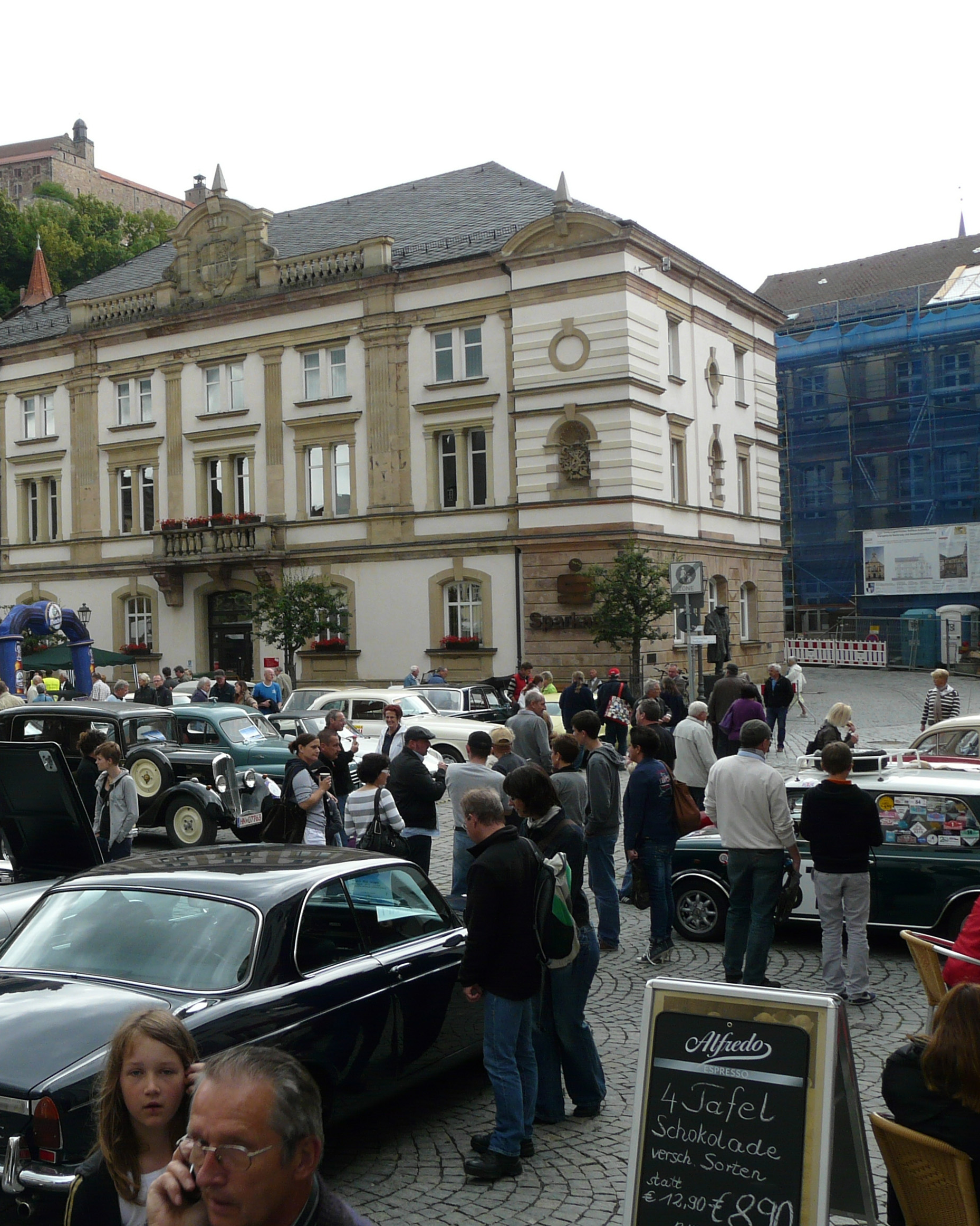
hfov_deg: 35.9
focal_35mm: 40
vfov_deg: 45.8
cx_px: 175
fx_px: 1450
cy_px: 625
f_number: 4
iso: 100
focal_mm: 4.9
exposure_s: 1/100
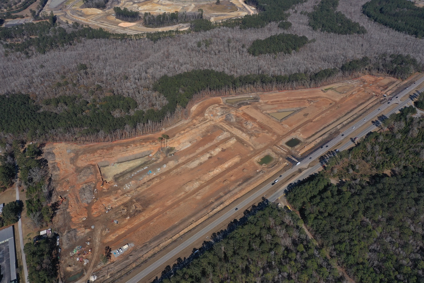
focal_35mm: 28
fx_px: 330
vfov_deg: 46.4
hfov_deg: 65.5
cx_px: 212
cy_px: 142
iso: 100
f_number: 6.3
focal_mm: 10.26
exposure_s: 1/800
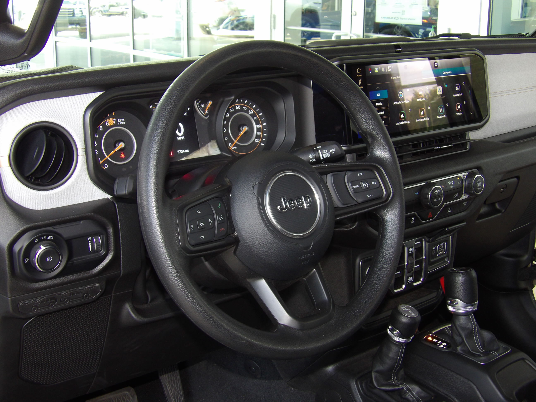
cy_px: 201
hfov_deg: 41.2
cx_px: 268
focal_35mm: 46
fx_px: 712
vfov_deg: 31.5
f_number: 3.8
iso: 200
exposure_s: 1/30
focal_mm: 8.2
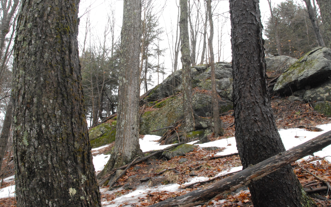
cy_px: 102
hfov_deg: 66.5
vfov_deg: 44.6
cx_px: 167
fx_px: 253
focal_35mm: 28
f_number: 22
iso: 1600
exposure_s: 1/30
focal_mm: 18
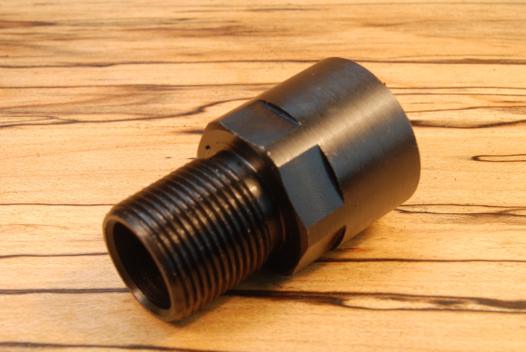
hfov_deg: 24.6
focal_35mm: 82
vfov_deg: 16.6
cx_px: 263
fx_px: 1207
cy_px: 176
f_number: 20
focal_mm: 55
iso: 200
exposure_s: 1/6
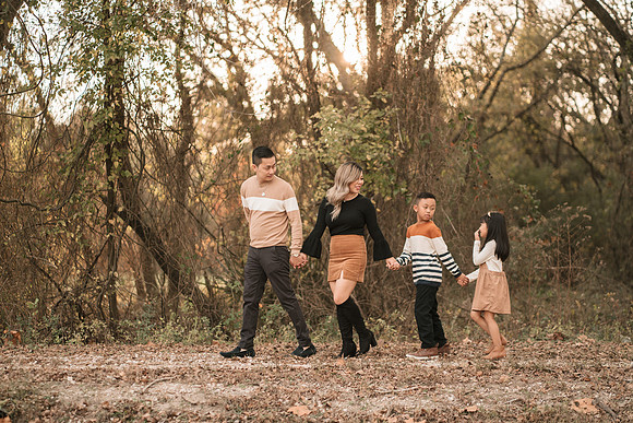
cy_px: 212
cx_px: 316
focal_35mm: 87
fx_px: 1527
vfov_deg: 15.7
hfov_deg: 23.4
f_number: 1.8
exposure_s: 1/800
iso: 200
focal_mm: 85
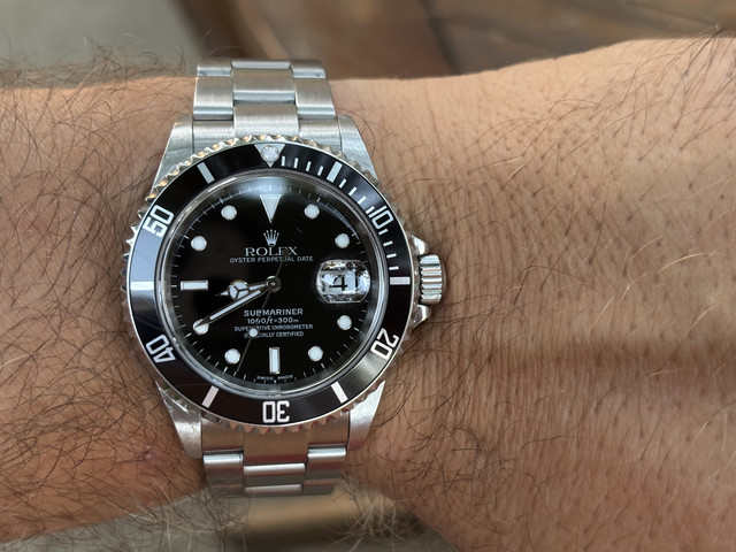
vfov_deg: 28.0
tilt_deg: -39.8
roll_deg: +4.0
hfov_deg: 36.8
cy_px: 276
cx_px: 368
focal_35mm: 52
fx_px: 1106
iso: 200
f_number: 1.6
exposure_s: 1/40
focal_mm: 5.96
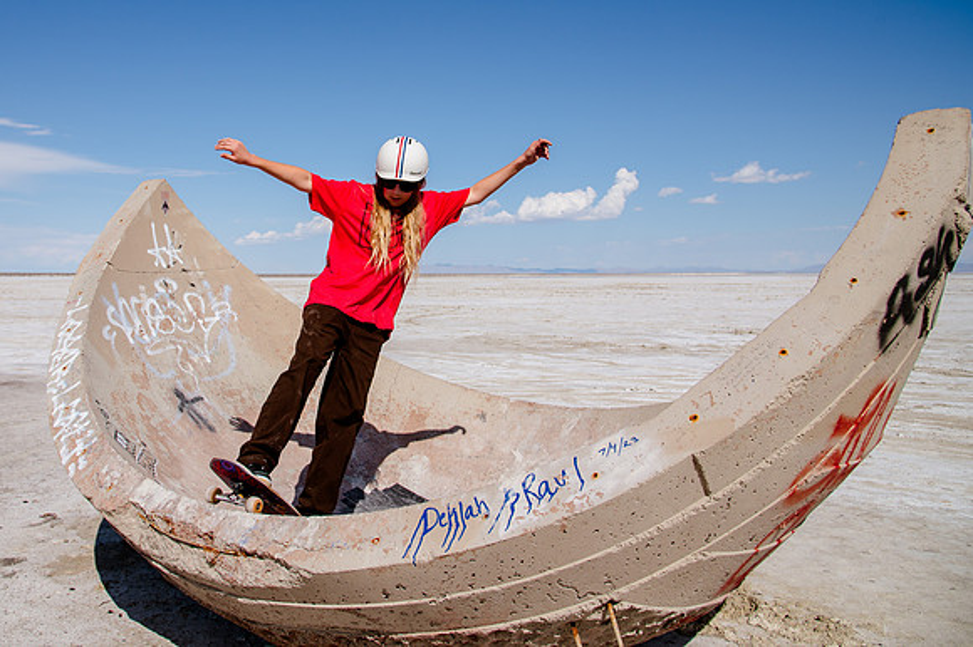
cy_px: 239
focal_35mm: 31
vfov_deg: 41.6
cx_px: 348
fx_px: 845
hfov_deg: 58.9
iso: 250
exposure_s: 1/1600
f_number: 6.3
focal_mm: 24
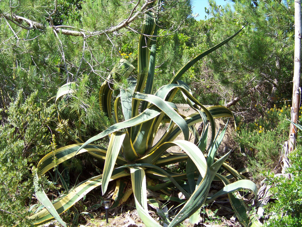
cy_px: 114
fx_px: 680
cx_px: 151
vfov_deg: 18.9
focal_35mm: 78
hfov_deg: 25.0
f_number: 3.2
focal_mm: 13.2
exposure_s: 1/400
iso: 66
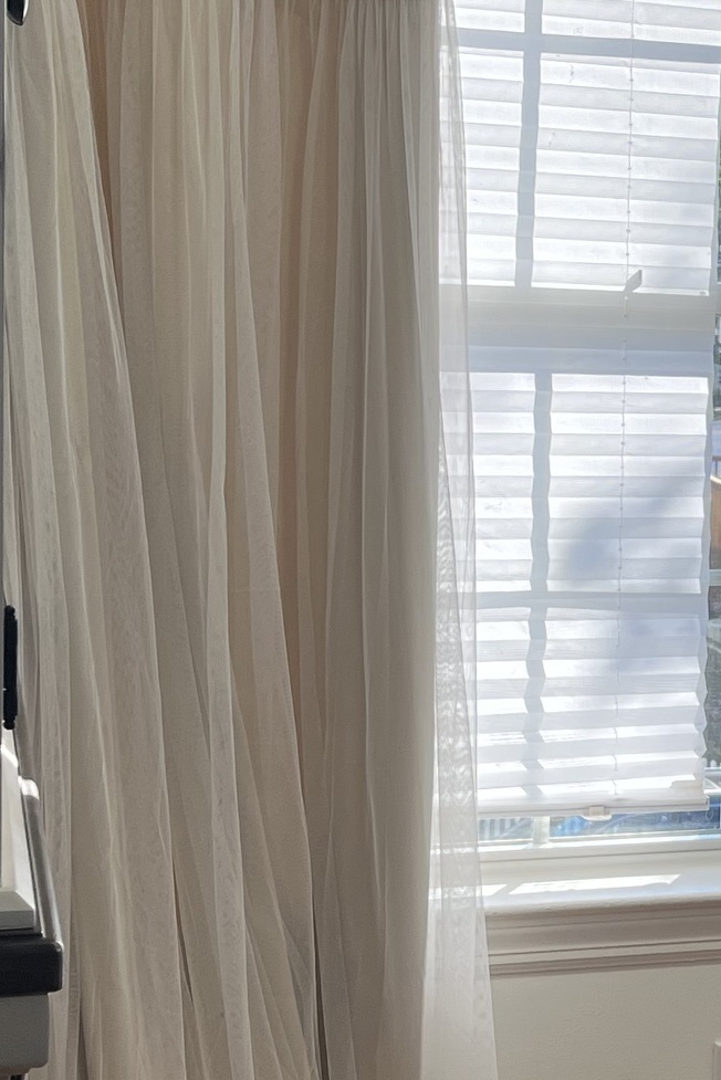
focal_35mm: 85
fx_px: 2552
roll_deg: -2.0
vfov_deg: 23.9
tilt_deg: -6.1
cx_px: 955
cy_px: 479
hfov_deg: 15.3
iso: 50
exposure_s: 1/363
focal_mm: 5.1
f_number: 1.6
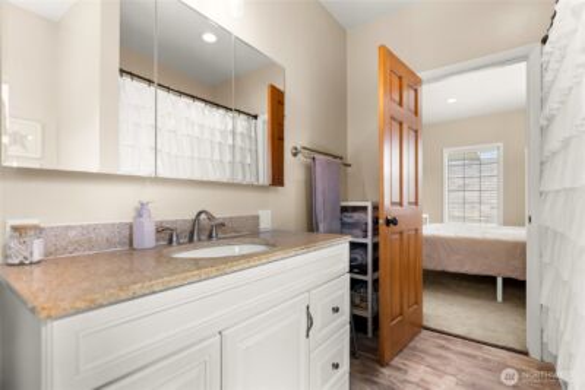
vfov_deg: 72.4
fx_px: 267
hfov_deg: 95.3
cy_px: 195
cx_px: 292
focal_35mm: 16
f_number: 2.8
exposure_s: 1/50
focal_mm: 16.4
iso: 125
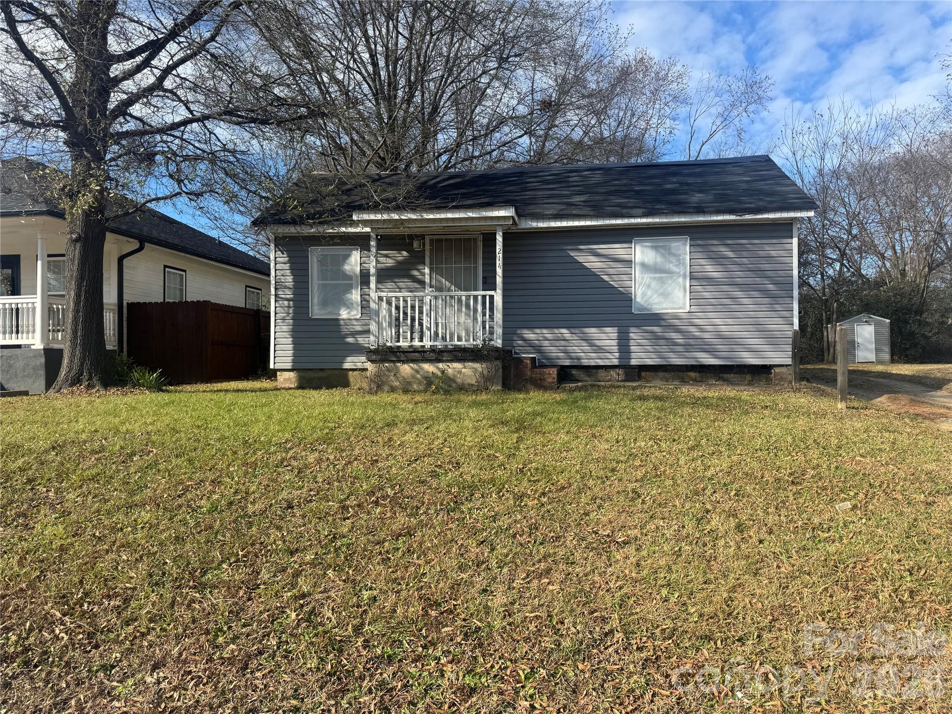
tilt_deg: +2.4
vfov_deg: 56.8
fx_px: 660
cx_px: 476
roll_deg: -0.2
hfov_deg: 71.6
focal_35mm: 24
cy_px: 357
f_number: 1.78
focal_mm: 6.76
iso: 80
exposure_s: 1/1980
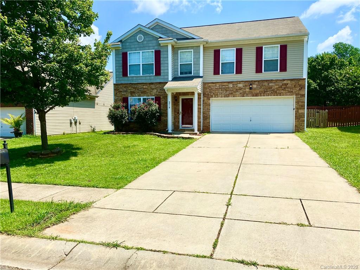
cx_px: 180
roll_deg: -0.6
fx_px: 270
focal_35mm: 26
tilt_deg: -3.5
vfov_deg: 53.1
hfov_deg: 67.3
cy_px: 135
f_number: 1.8
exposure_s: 1/2817
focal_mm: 4.25
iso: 32
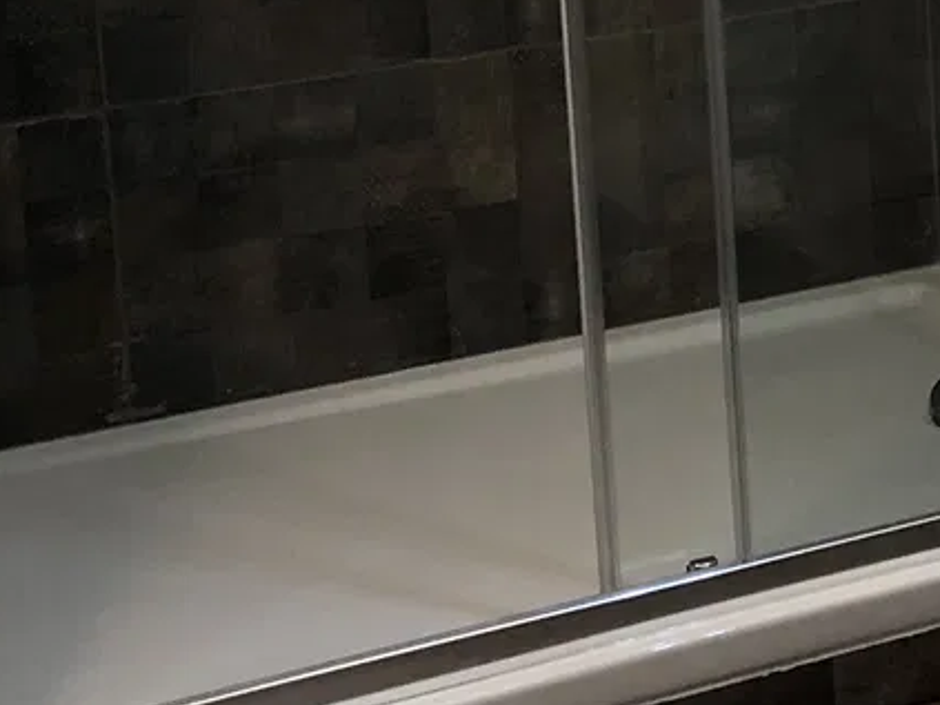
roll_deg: +3.3
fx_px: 2878
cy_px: -331
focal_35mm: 106
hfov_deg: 16.9
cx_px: 1384
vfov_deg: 13.2
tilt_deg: -6.4
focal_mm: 4
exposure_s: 1/17
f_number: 1.8
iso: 40
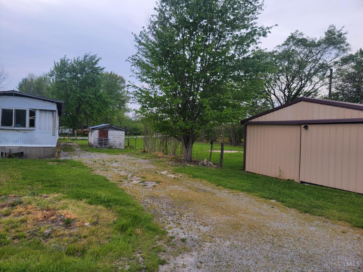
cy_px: 136
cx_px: 182
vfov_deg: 56.8
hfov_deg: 71.6
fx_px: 252
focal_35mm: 24
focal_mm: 6.7
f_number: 1.8
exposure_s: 1/120
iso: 25
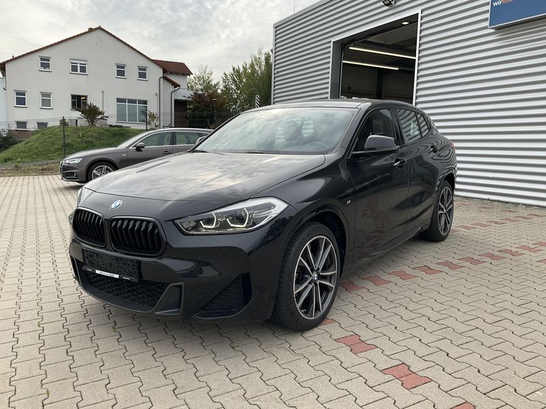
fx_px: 457
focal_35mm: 29
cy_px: 204
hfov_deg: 61.7
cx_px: 273
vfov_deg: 48.2
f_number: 1.8
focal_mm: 3
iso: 25
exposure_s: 1/944
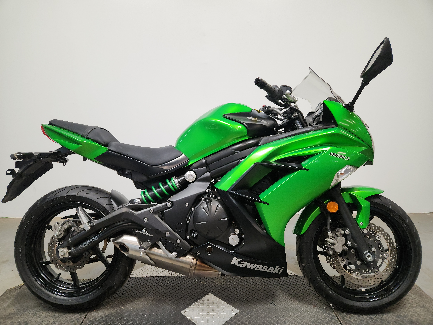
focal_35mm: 23
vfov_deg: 58.9
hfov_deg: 73.9
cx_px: 216
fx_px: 288
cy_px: 162
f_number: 1.8
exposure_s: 1/60
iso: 100
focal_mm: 5.4
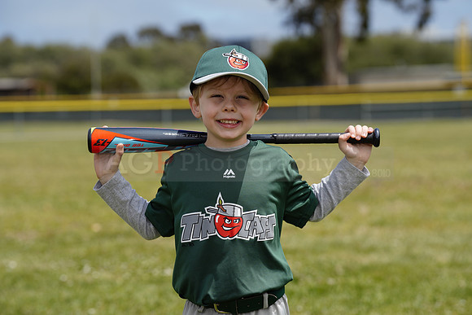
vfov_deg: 11.2
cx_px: 236
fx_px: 1613
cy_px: 158
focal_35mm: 123
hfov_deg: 16.6
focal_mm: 123
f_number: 5
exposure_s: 1/400
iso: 50
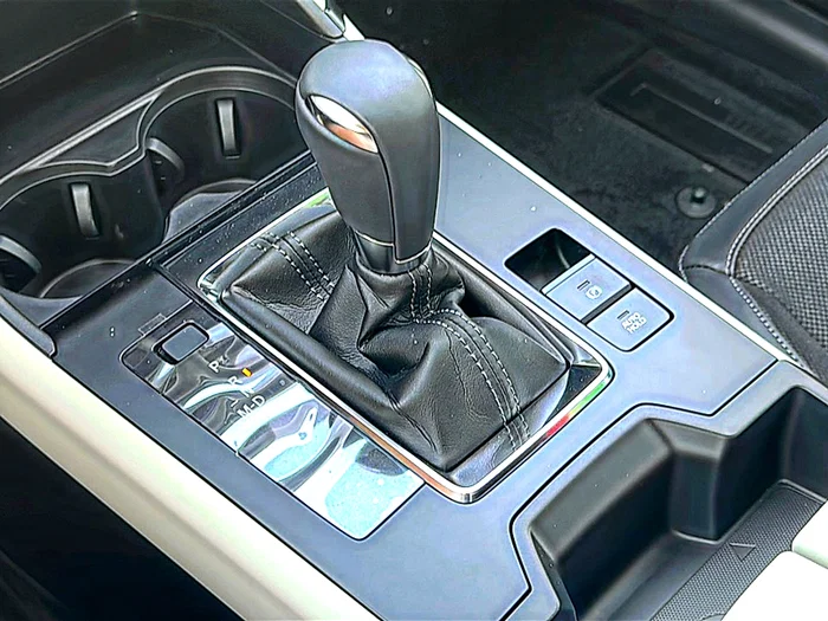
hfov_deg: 43.9
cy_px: 310
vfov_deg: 33.6
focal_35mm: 43
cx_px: 414
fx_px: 1029
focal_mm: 6.86
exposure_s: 1/40
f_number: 1.78
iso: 64
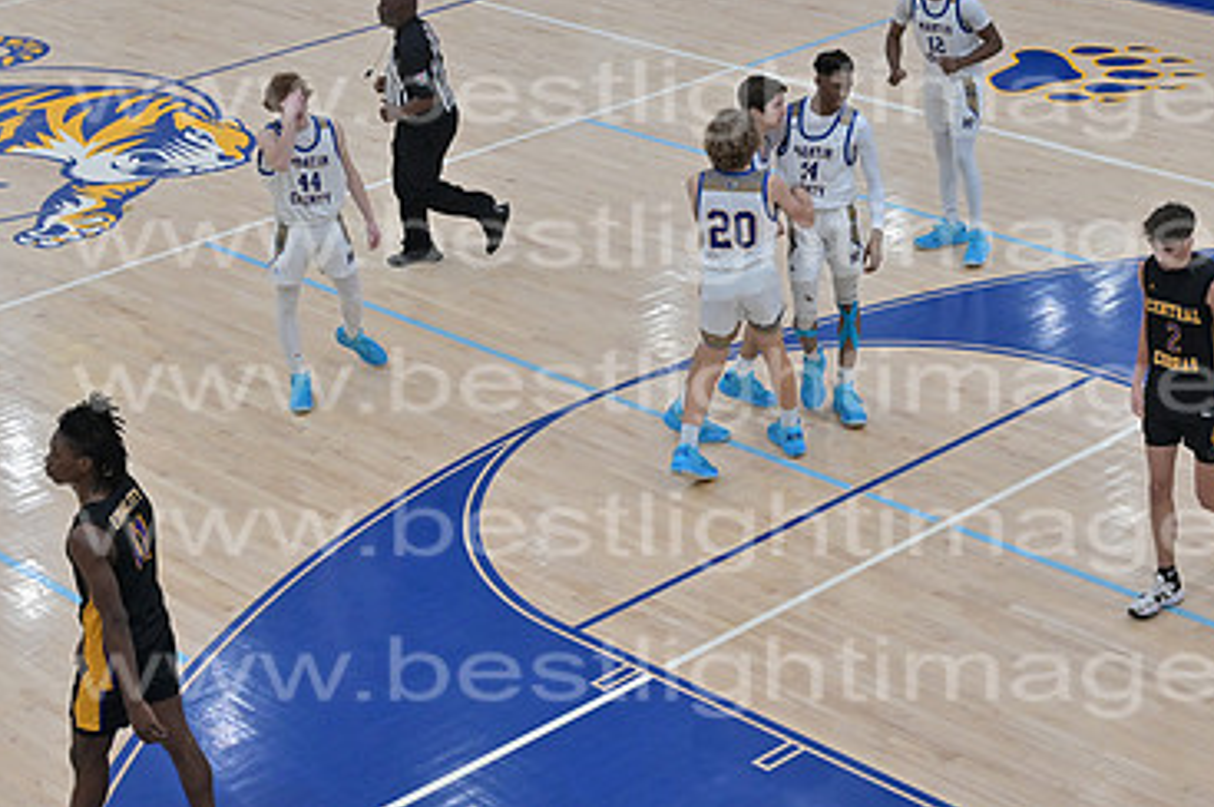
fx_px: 2662
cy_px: 172
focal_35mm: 79
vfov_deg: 17.1
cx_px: 820
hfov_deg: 25.5
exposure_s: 1/400
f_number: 4
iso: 2800
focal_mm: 50
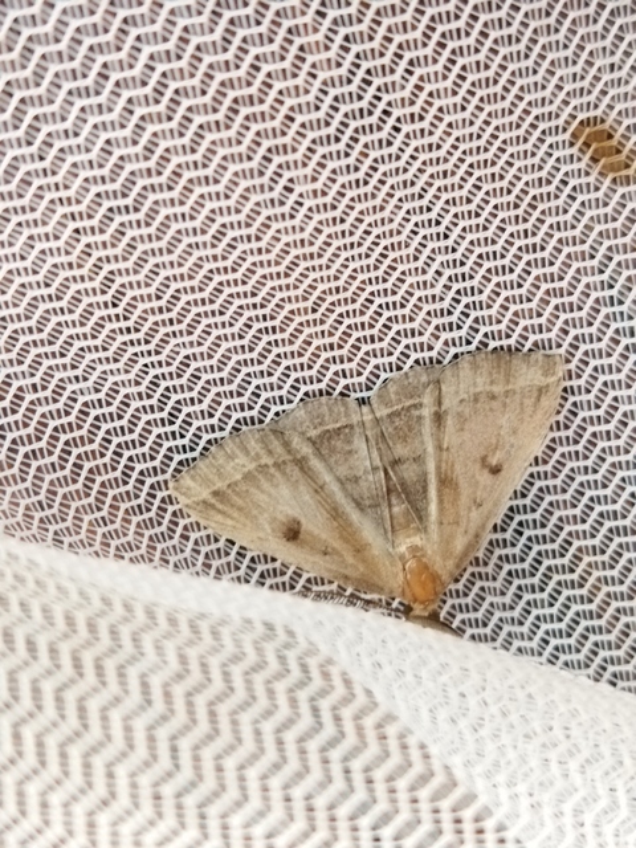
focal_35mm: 27
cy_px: 424
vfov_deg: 65.3
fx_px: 661
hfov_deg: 51.4
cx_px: 318
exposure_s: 1/50
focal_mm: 4.71
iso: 184
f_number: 1.79
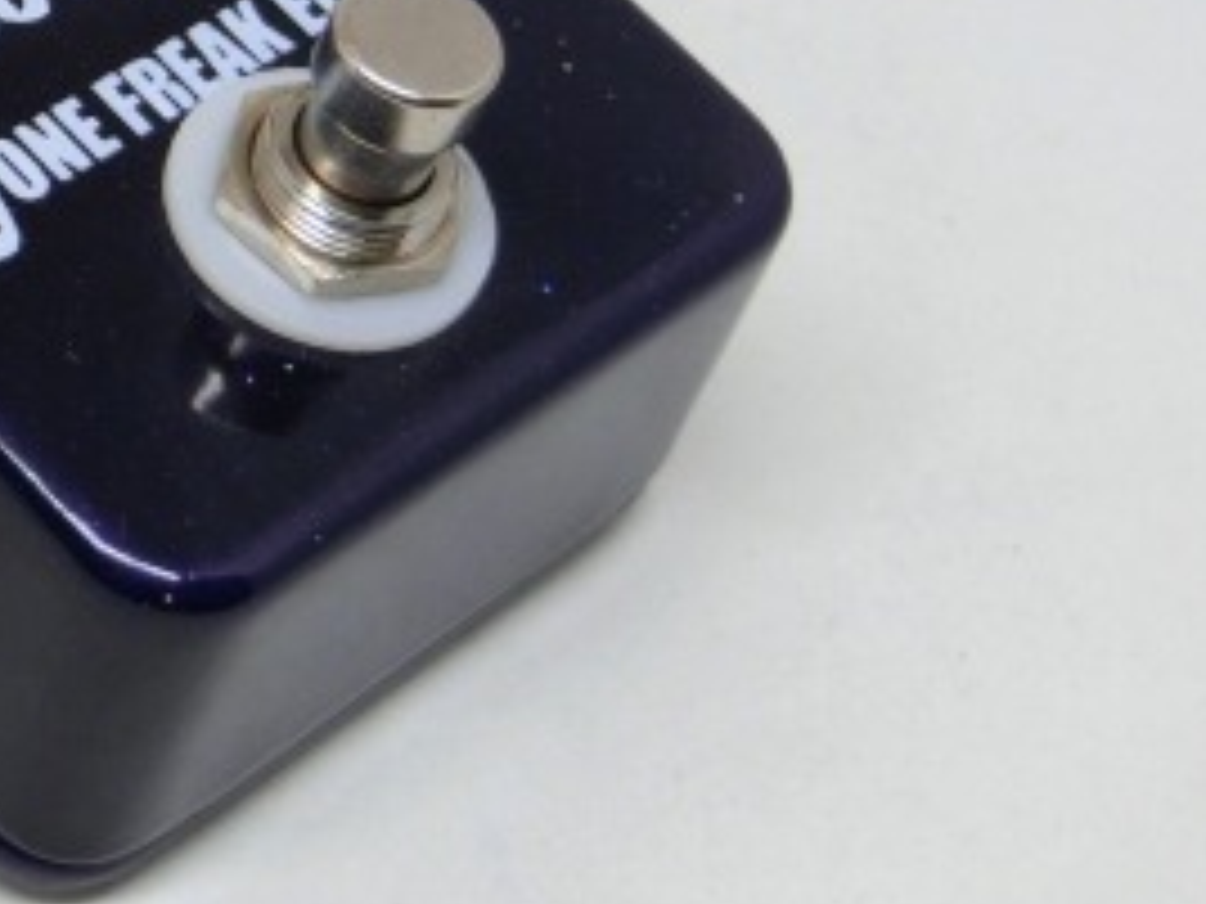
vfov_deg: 11.8
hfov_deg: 15.4
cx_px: -176
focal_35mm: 124
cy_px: 4
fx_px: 4320
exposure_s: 1/125
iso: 200
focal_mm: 9.3
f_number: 4.7
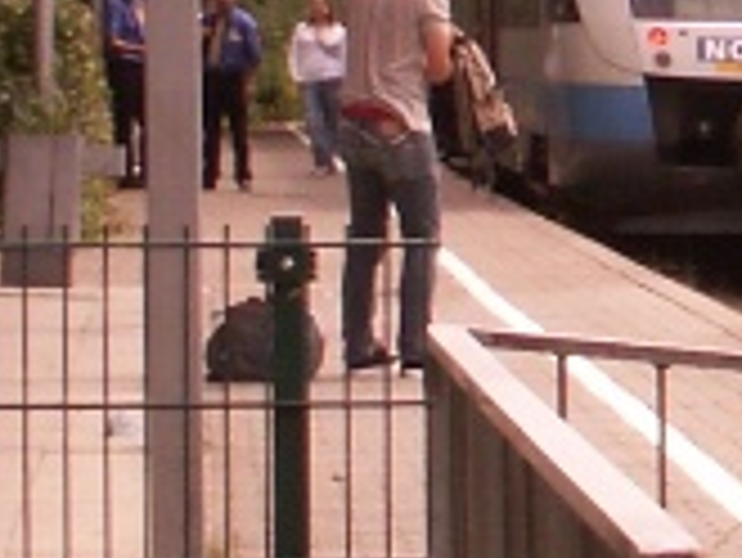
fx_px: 3647
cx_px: 544
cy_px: -117
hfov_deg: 11.6
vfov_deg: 8.6
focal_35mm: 170
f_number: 5.6
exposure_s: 1/160
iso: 50
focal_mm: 5.86
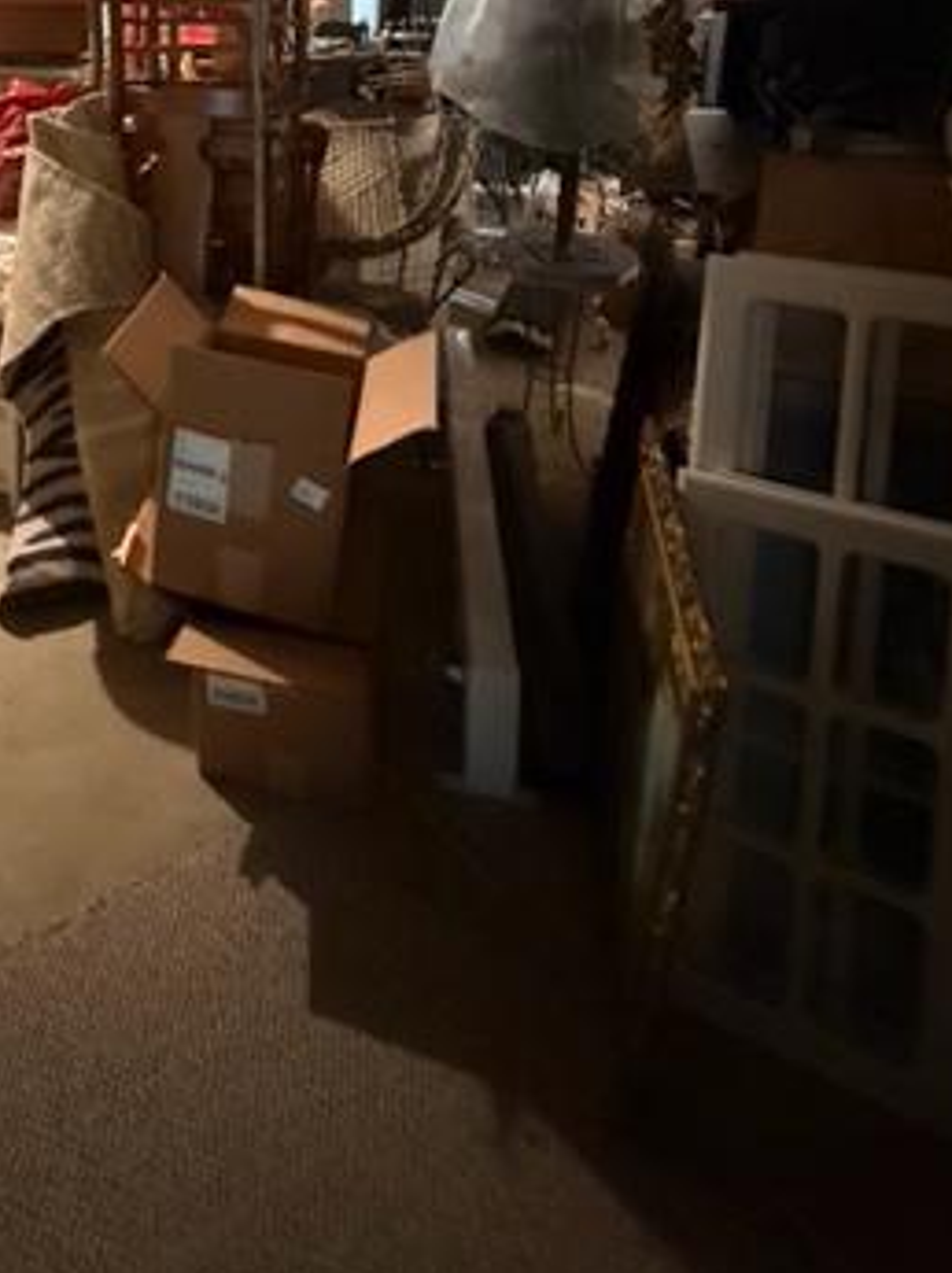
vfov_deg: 57.3
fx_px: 955
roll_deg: +1.6
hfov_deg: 47.9
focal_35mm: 26
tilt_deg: -9.8
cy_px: 114
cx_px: 107
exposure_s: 1/40
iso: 1600
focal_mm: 2.22
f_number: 2.2
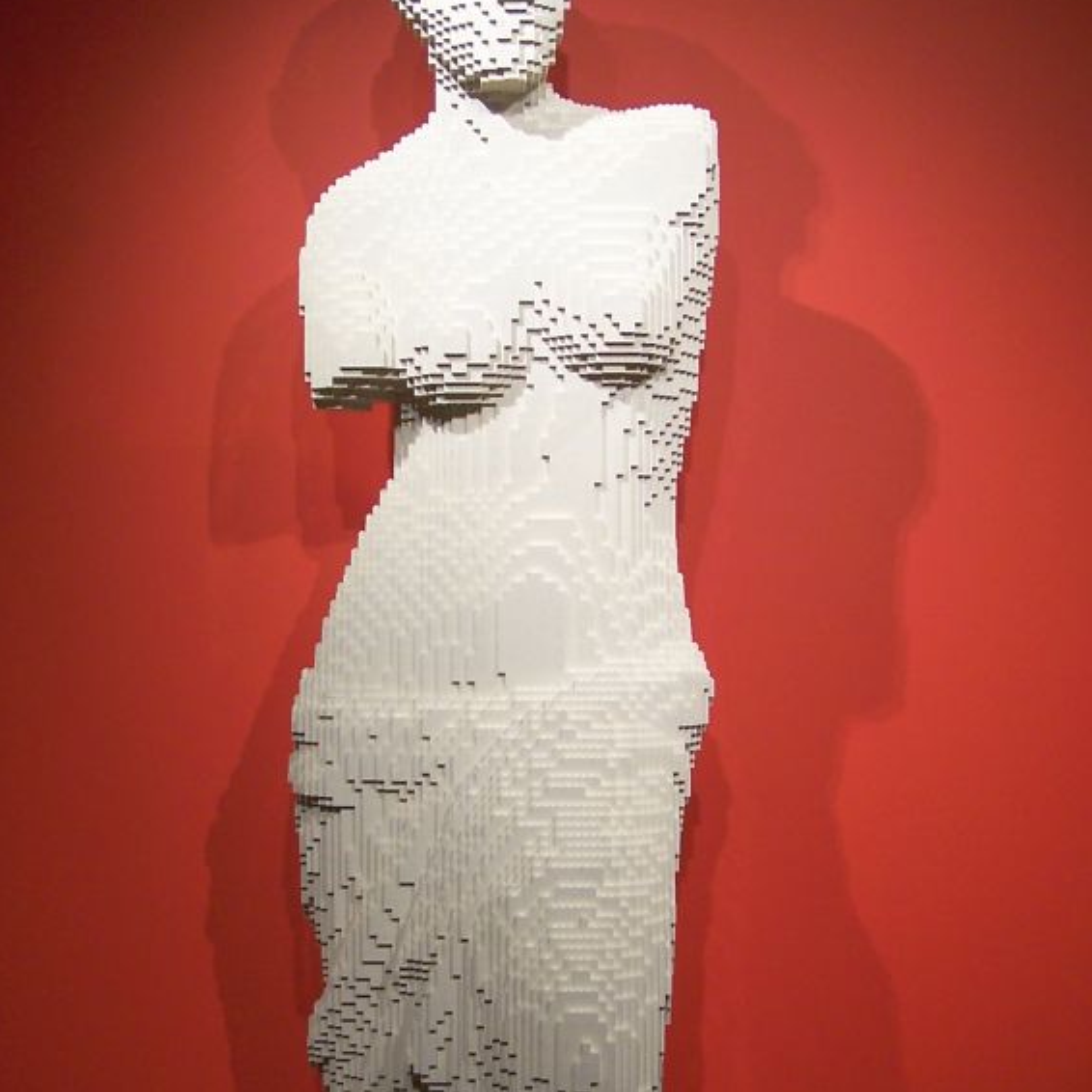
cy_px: 666
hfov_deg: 26.9
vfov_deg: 26.8
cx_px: 475
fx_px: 2284
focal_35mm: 64
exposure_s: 1/30
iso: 80
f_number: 2.8
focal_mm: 6.7
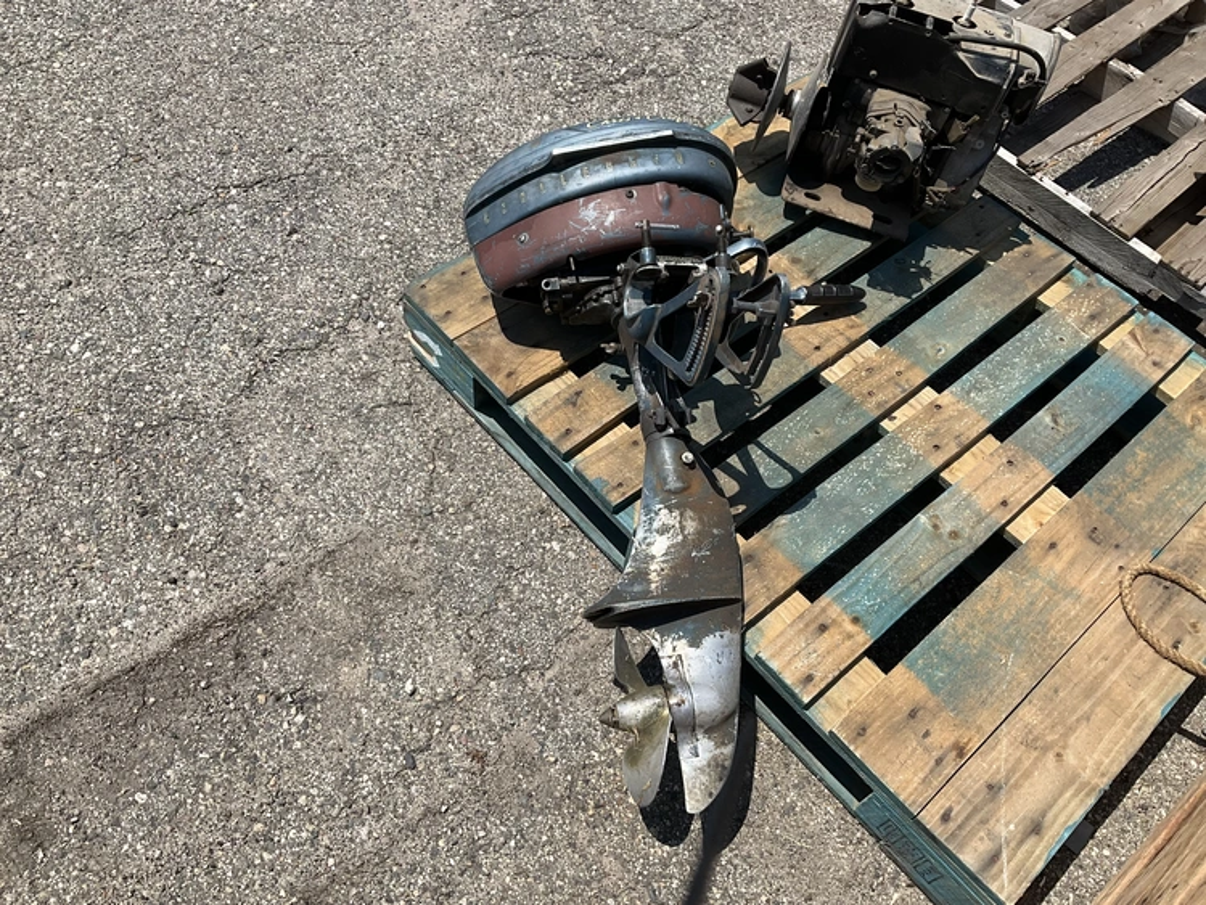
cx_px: 603
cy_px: 452
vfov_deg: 48.3
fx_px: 1011
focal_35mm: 29
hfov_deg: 61.6
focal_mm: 3
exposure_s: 1/2227
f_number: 1.8
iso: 25
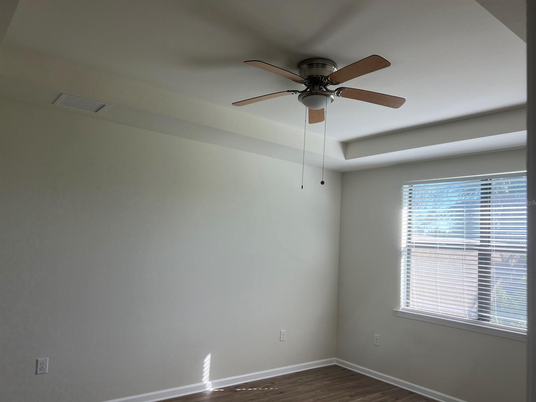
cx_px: 278
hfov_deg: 65.3
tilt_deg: +4.8
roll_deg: -3.4
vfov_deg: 51.4
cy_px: 202
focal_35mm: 27
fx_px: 418
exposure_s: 1/297
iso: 50
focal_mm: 5.7
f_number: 1.5
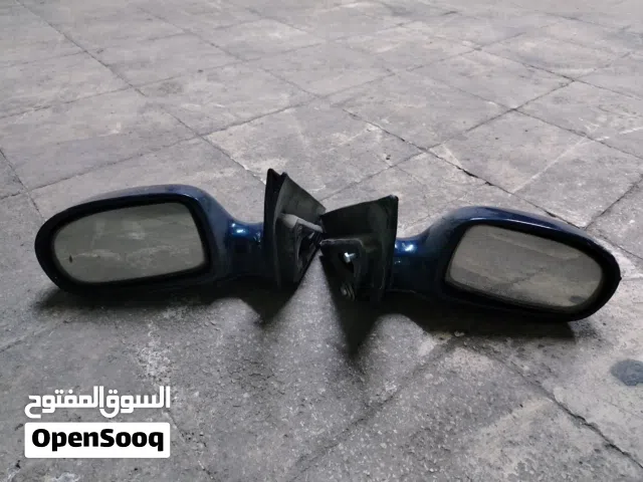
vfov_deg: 56.8
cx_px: 322
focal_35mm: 24
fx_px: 446
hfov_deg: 71.6
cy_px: 241
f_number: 1.75
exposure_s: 1/60
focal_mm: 5.25
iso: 5987
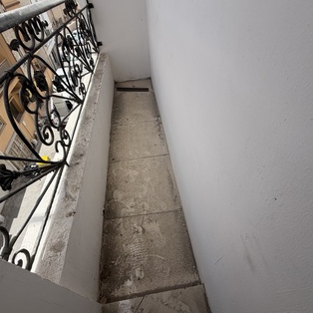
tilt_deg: -46.2
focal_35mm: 18
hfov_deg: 80.7
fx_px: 184
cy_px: 160
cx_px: 156
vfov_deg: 80.7
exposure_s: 1/770
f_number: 2.2
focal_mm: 2.22
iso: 32
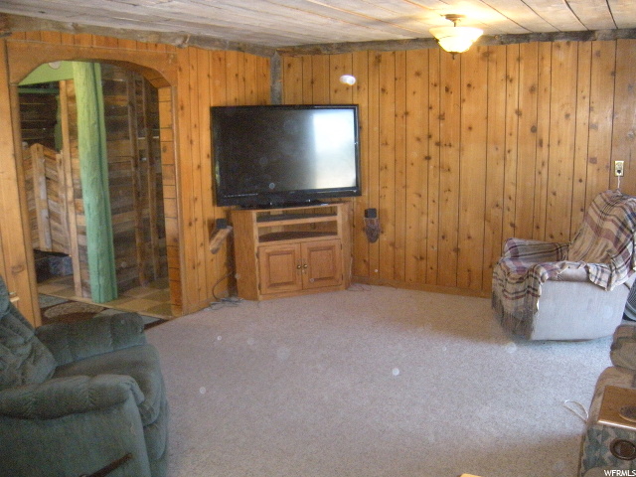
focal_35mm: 35
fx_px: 643
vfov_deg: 40.7
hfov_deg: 52.6
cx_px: 318
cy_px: 238
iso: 514
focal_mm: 5.9
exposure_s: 1/30
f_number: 3.8
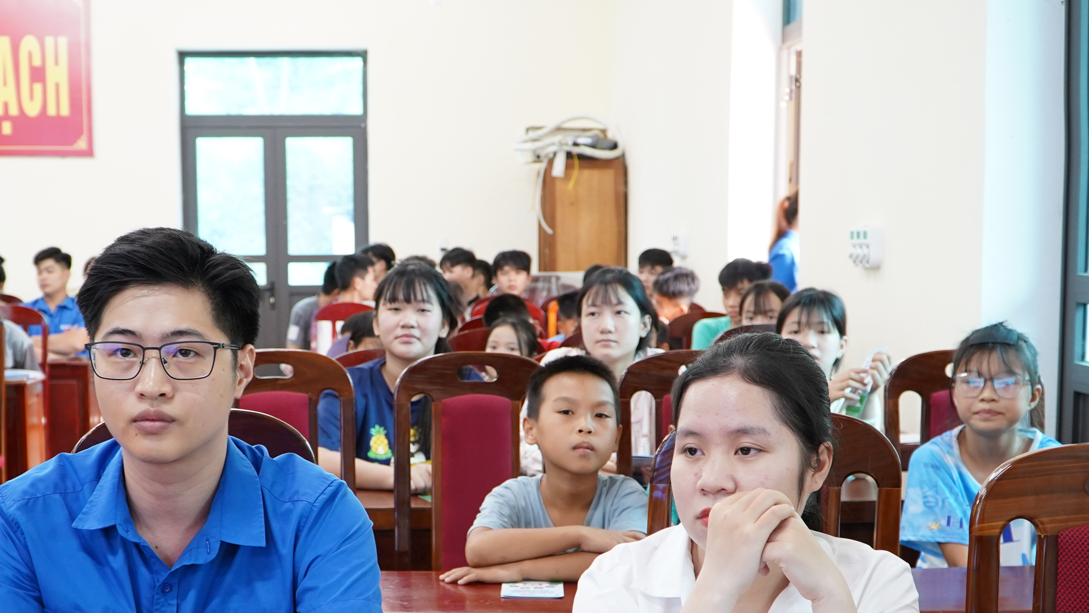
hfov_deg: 39.7
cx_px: 433
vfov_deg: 22.9
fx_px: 1501
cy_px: 454
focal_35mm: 52
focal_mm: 26
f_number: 4
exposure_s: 1/40
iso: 1000
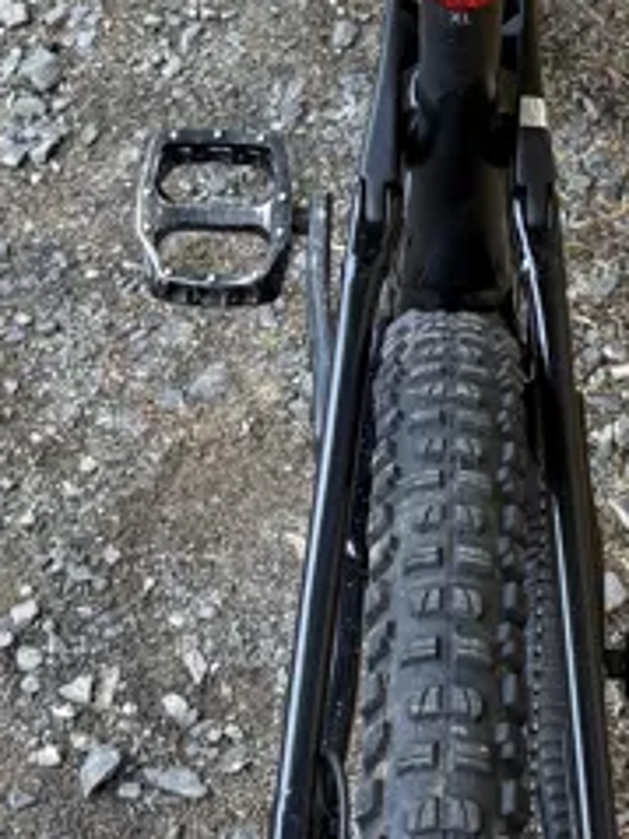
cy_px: 383
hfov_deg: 12.7
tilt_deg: -50.1
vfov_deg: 17.0
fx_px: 2813
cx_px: 538
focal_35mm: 116
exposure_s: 1/227
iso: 40
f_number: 1.6
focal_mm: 5.96
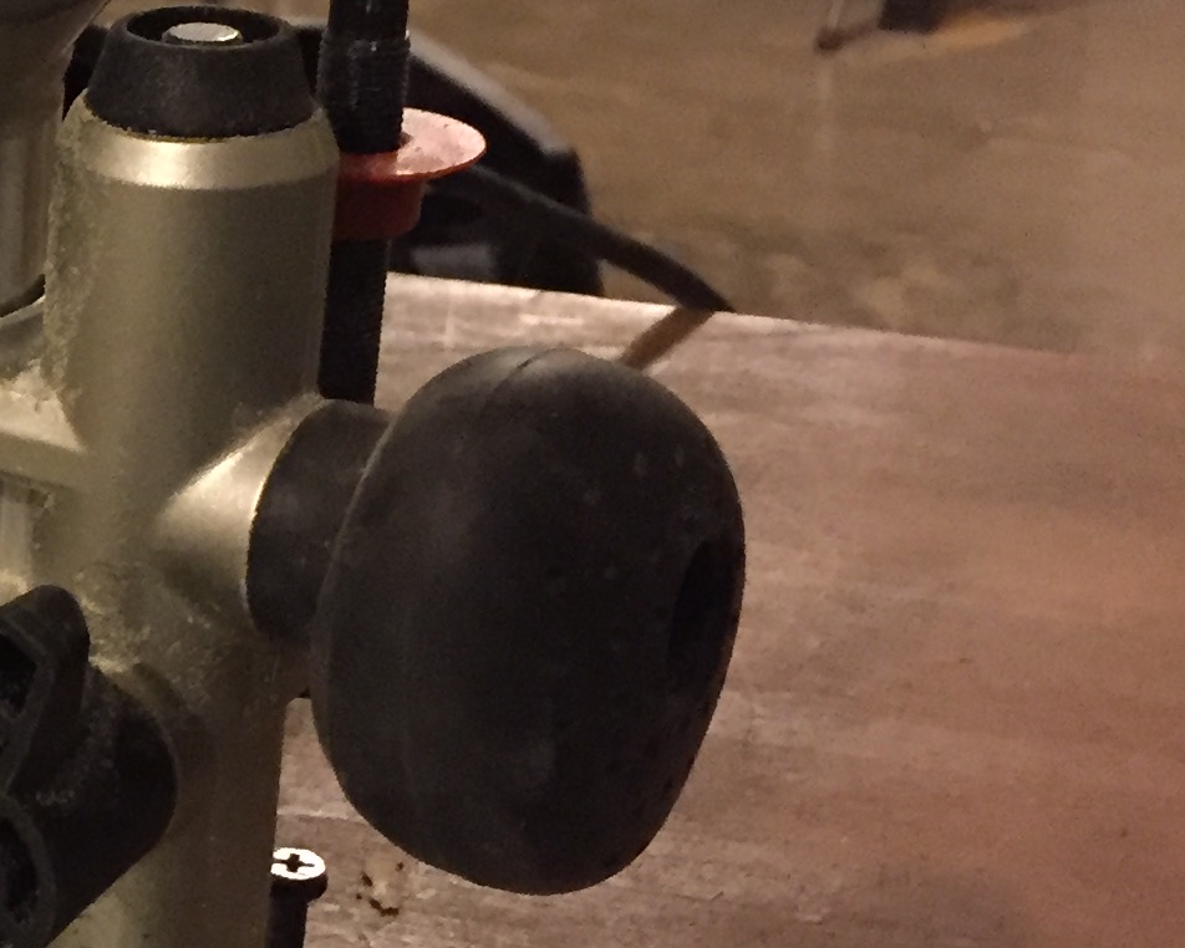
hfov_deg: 17.0
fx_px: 3403
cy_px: 551
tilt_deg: -24.1
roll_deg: +2.5
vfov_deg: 15.9
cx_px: -818
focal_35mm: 97
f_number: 2.2
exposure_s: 1/17
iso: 500
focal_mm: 4.15
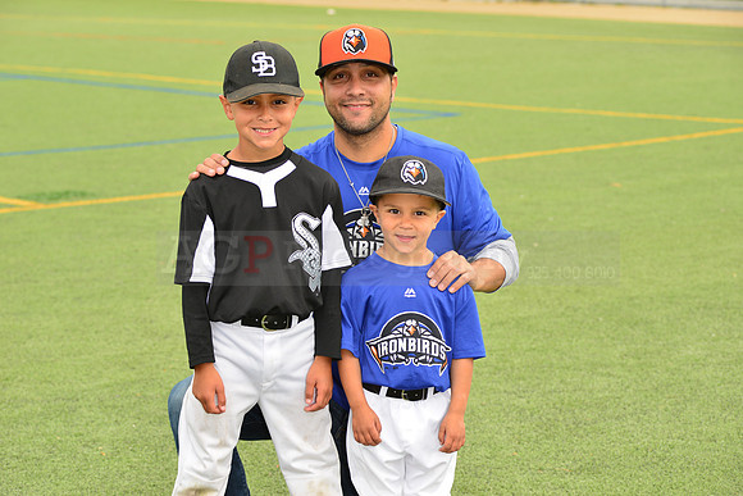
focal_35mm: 110
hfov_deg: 18.6
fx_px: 2271
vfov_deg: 12.5
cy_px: 248
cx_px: 372
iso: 250
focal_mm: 110
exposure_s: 1/200
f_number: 8
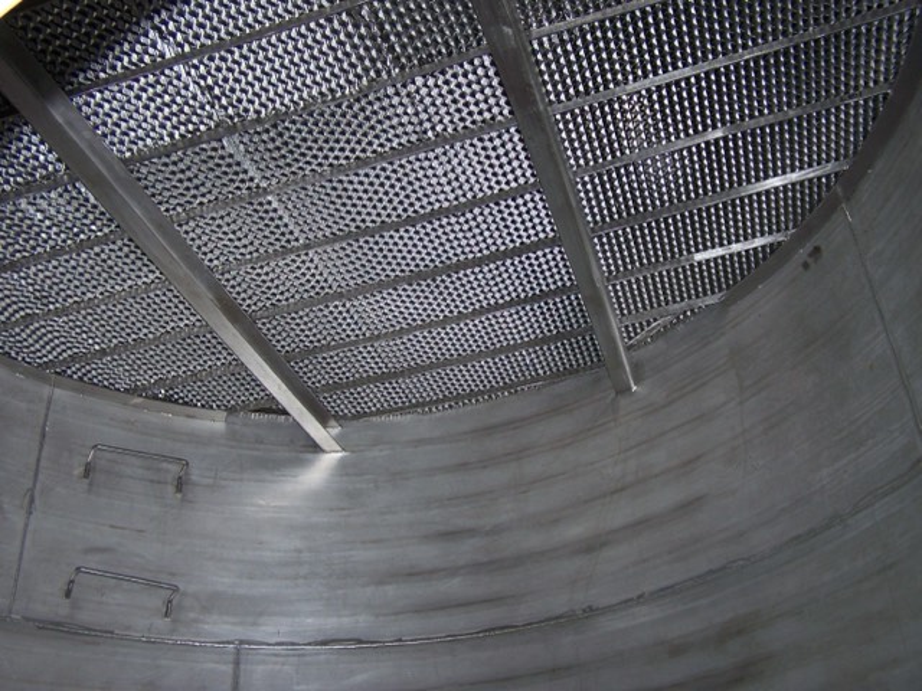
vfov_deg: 37.7
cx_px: 461
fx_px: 1012
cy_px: 346
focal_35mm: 38
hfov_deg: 49.0
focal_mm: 6.3
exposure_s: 1/60
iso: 80
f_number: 2.8
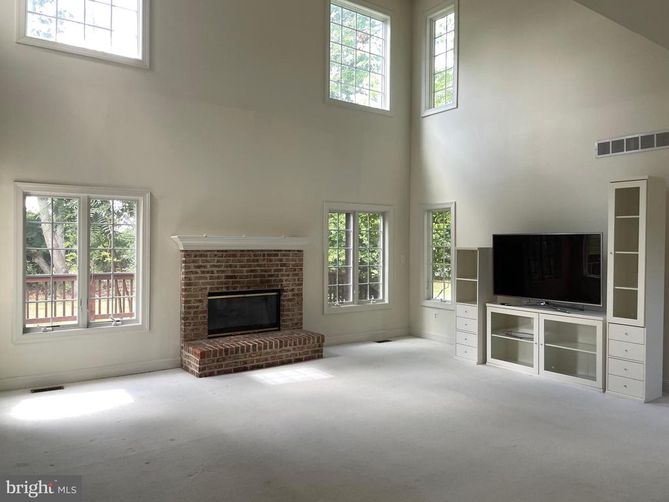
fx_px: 502
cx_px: 334
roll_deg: +0.1
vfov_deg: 53.1
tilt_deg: -1.2
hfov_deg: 67.3
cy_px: 251
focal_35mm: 26
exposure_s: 1/121
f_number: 1.6
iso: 80
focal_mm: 4.2
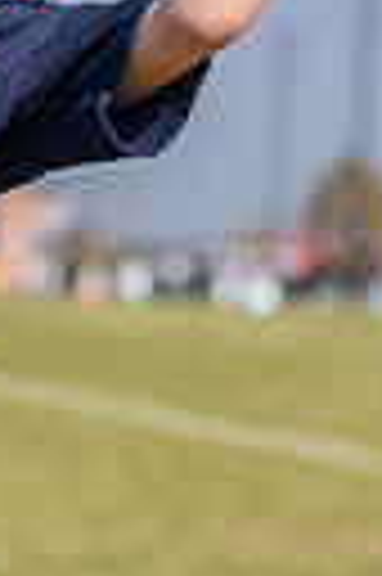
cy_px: 198
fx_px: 3926
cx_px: -180
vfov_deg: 8.4
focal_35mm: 246
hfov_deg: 5.5
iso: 100
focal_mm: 70
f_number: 2.8
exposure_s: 1/2000
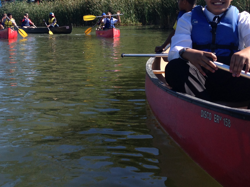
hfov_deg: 31.5
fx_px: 440
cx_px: 89
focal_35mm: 61
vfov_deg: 23.7
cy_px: 44
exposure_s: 1/847
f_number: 2.4
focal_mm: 4.12
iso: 50
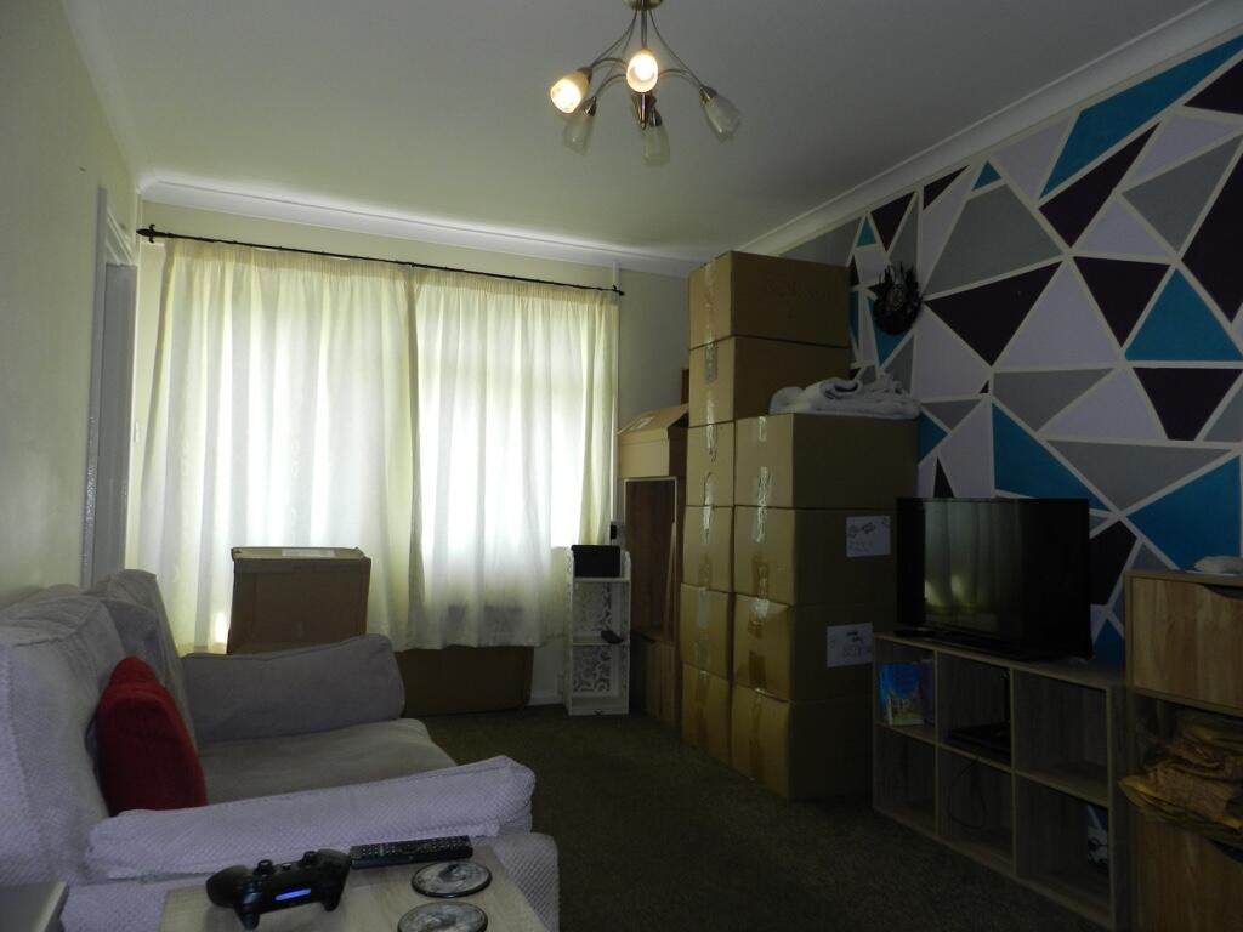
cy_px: 466
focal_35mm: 23
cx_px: 622
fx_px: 826
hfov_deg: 73.9
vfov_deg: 58.9
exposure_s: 1/100
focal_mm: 4
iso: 160
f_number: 3.4
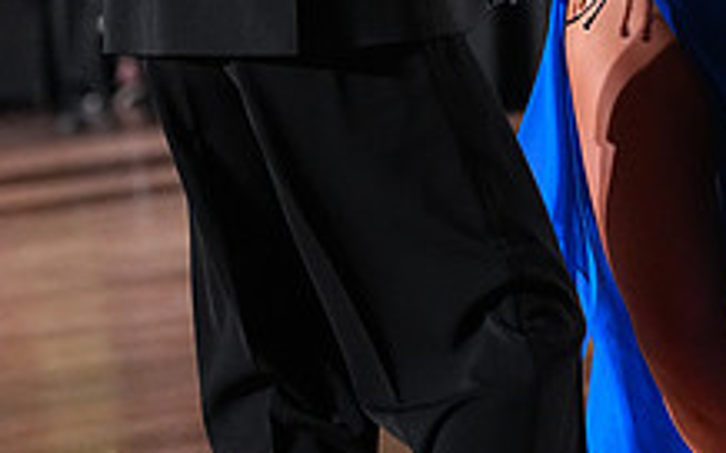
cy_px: -130
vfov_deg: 3.3
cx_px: 618
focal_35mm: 396
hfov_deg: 5.3
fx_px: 7831
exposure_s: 1/400
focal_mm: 146
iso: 6400
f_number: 4.5
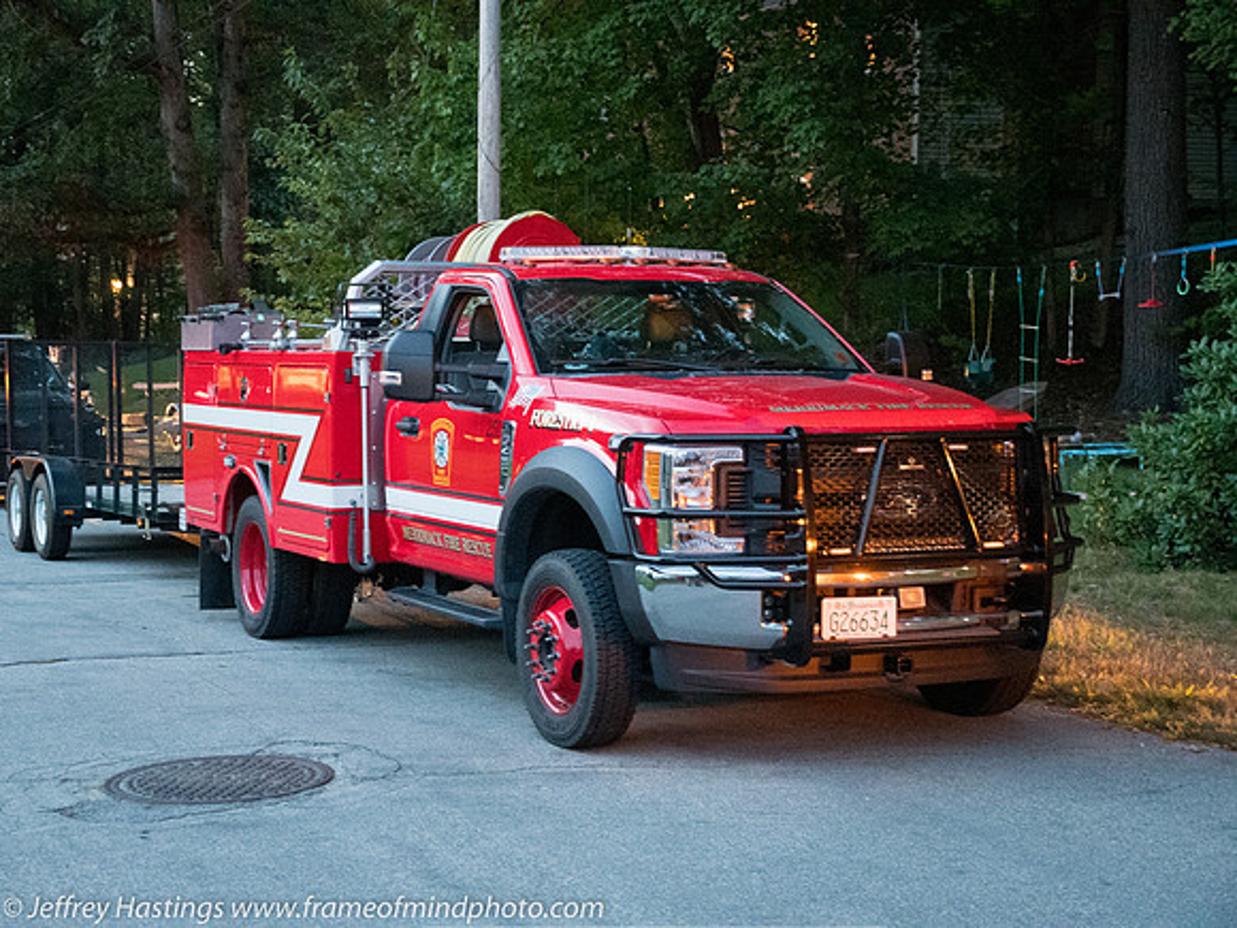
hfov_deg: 31.3
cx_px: 541
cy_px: 464
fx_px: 2203
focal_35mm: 62
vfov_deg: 23.8
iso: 12800
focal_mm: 38
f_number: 3.3
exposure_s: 1/15
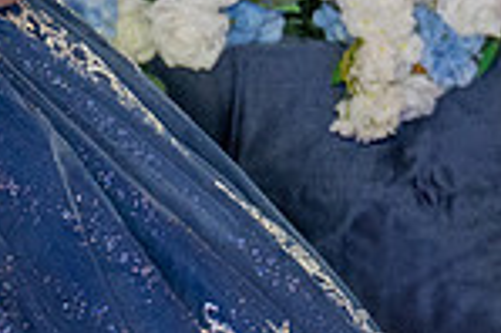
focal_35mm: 434
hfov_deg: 4.7
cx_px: 885
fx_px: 6033
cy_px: 173
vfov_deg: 3.2
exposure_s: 1/200
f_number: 2.8
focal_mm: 70
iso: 1000
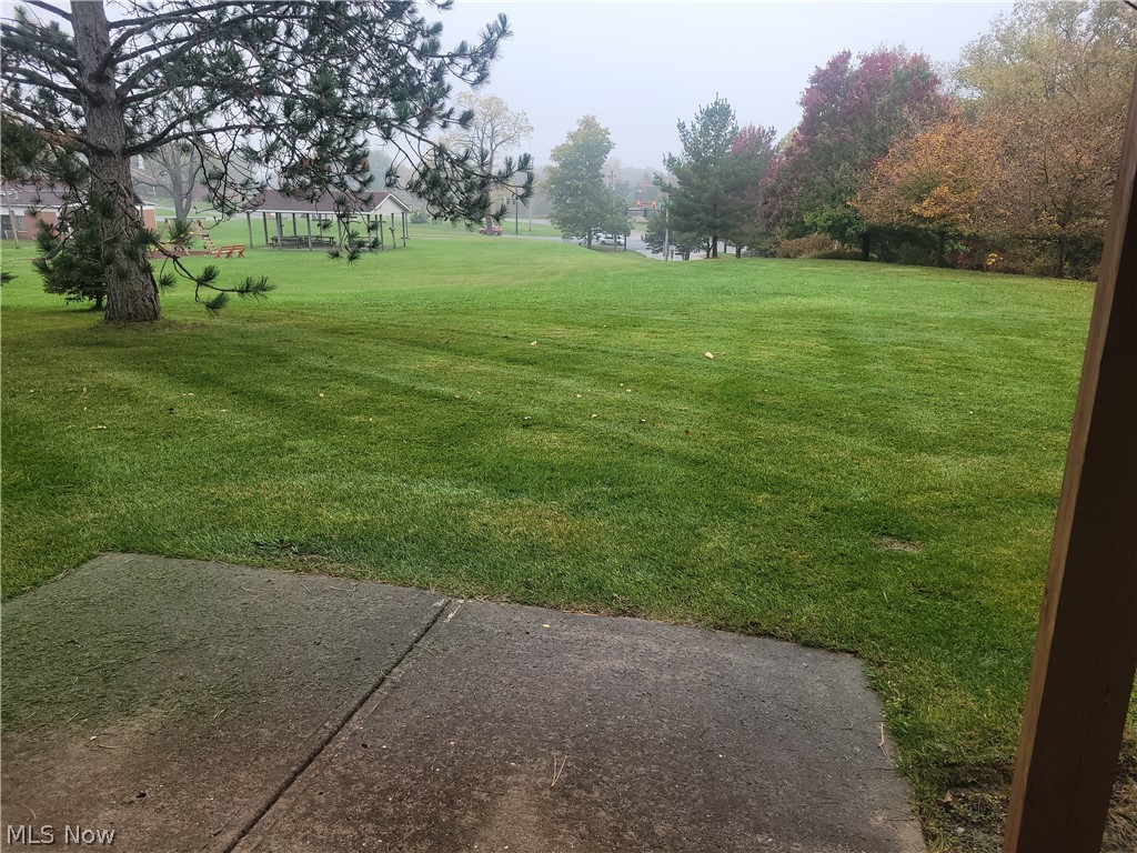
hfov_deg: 67.3
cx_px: 568
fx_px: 854
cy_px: 426
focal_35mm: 26
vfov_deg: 53.1
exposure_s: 1/183
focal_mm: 5.4
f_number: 1.8
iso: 40
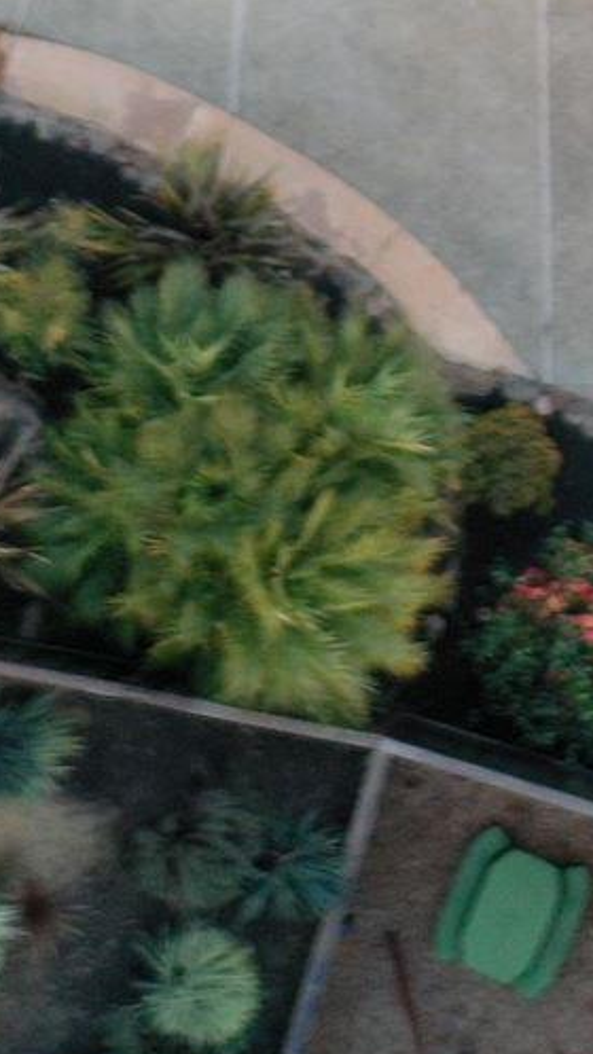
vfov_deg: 11.0
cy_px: -921
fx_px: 5061
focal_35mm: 181
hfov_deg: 6.6
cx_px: 801
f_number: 3.2
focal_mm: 10.26
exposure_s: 1/30
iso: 100
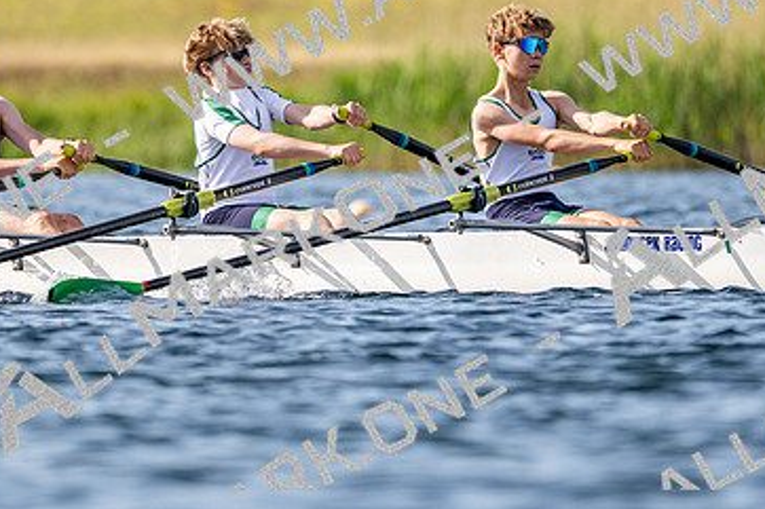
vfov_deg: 1.4
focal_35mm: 962
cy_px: 128
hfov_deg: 2.1
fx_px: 20432
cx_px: 425
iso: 360
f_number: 4.5
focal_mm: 400
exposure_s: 1/2500
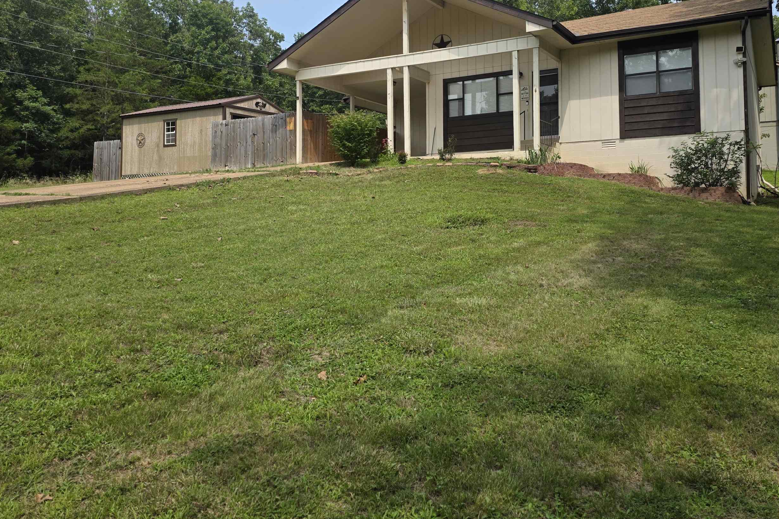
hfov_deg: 61.6
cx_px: 447
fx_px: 649
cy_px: 182
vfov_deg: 43.1
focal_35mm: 30
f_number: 1.7
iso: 80
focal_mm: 6.3
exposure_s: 1/4434
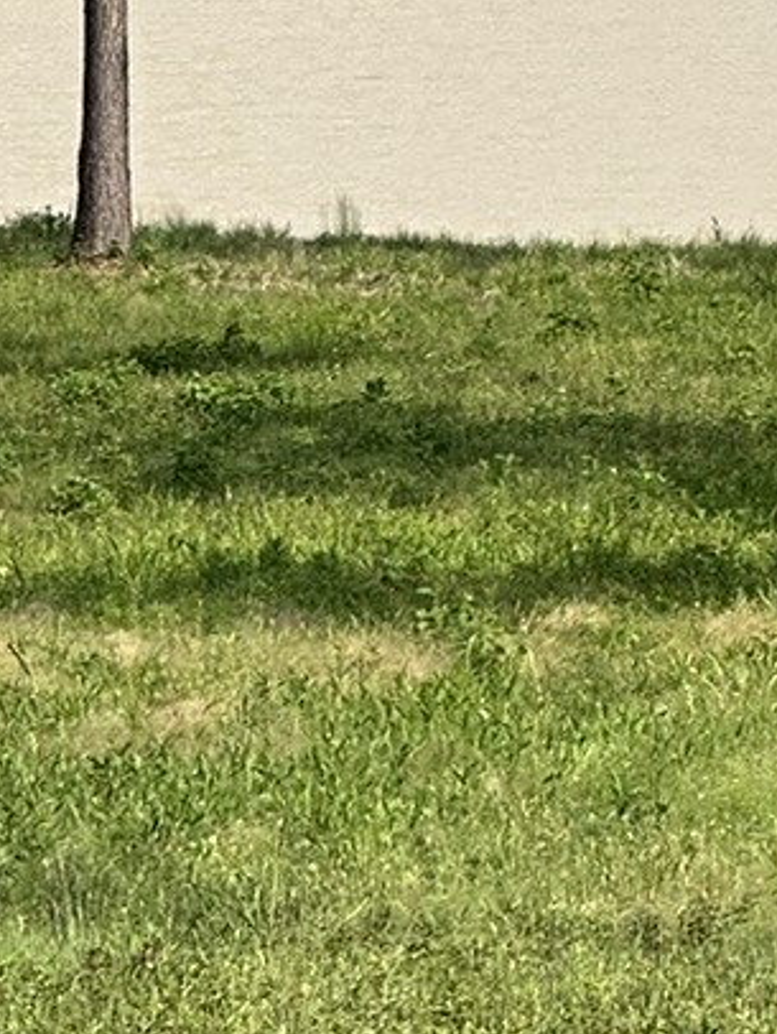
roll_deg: +1.9
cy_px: -902
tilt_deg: +0.0
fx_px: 11600
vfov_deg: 5.0
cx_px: 1253
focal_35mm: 388
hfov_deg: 3.8
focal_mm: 9
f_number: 2.8
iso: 32
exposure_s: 1/686
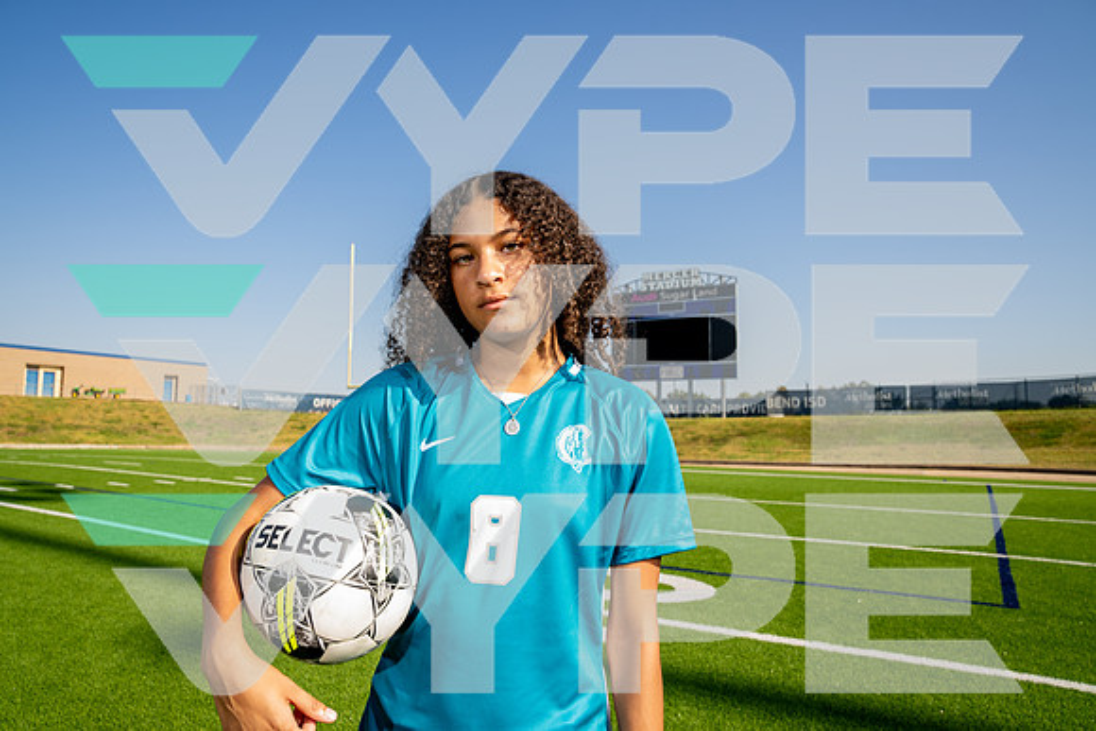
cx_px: 548
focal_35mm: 24
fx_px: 731
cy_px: 366
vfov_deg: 53.2
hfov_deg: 73.7
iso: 50
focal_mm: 24
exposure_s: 1/125
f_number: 7.1
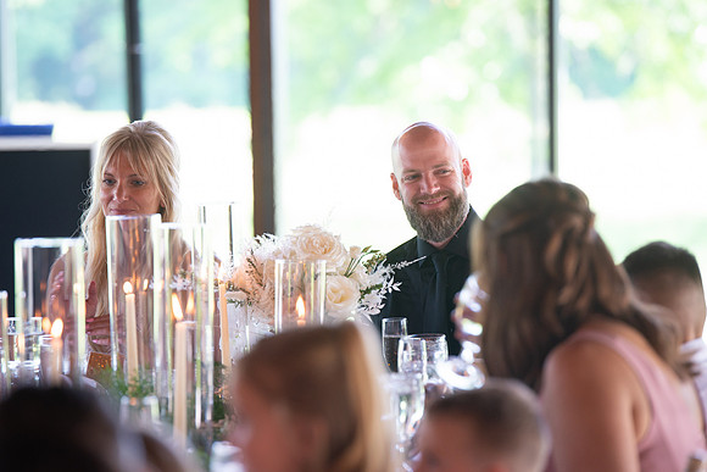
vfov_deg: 6.9
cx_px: 354
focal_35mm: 200
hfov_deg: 10.3
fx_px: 3929
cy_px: 236
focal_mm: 200
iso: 1000
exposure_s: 1/160
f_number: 4
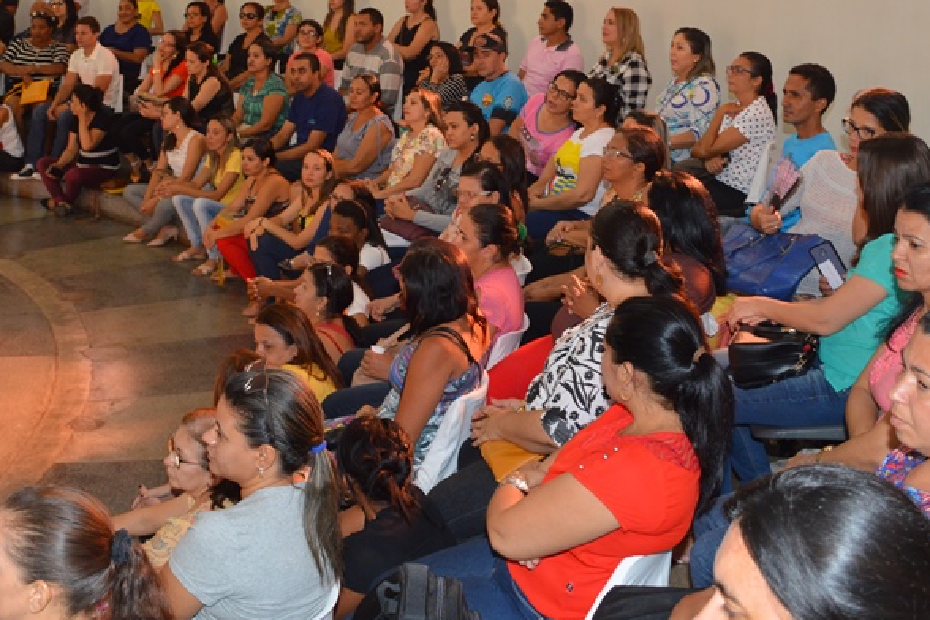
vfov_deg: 28.1
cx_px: 414
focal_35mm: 47
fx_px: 1214
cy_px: 132
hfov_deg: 41.9
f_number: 4
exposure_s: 1/60
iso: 400
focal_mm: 18
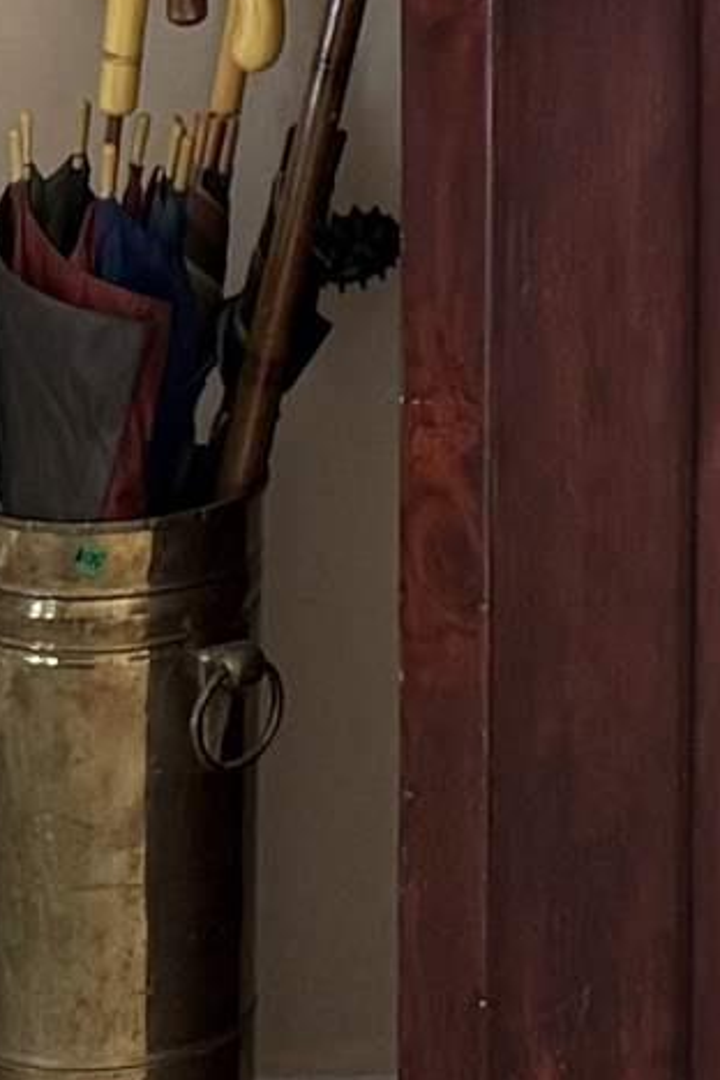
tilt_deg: -3.7
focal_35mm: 164
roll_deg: -0.6
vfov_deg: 11.9
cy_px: -593
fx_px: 4920
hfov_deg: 7.7
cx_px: 1793
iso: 200
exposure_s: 1/72
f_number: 1.78
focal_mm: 6.76
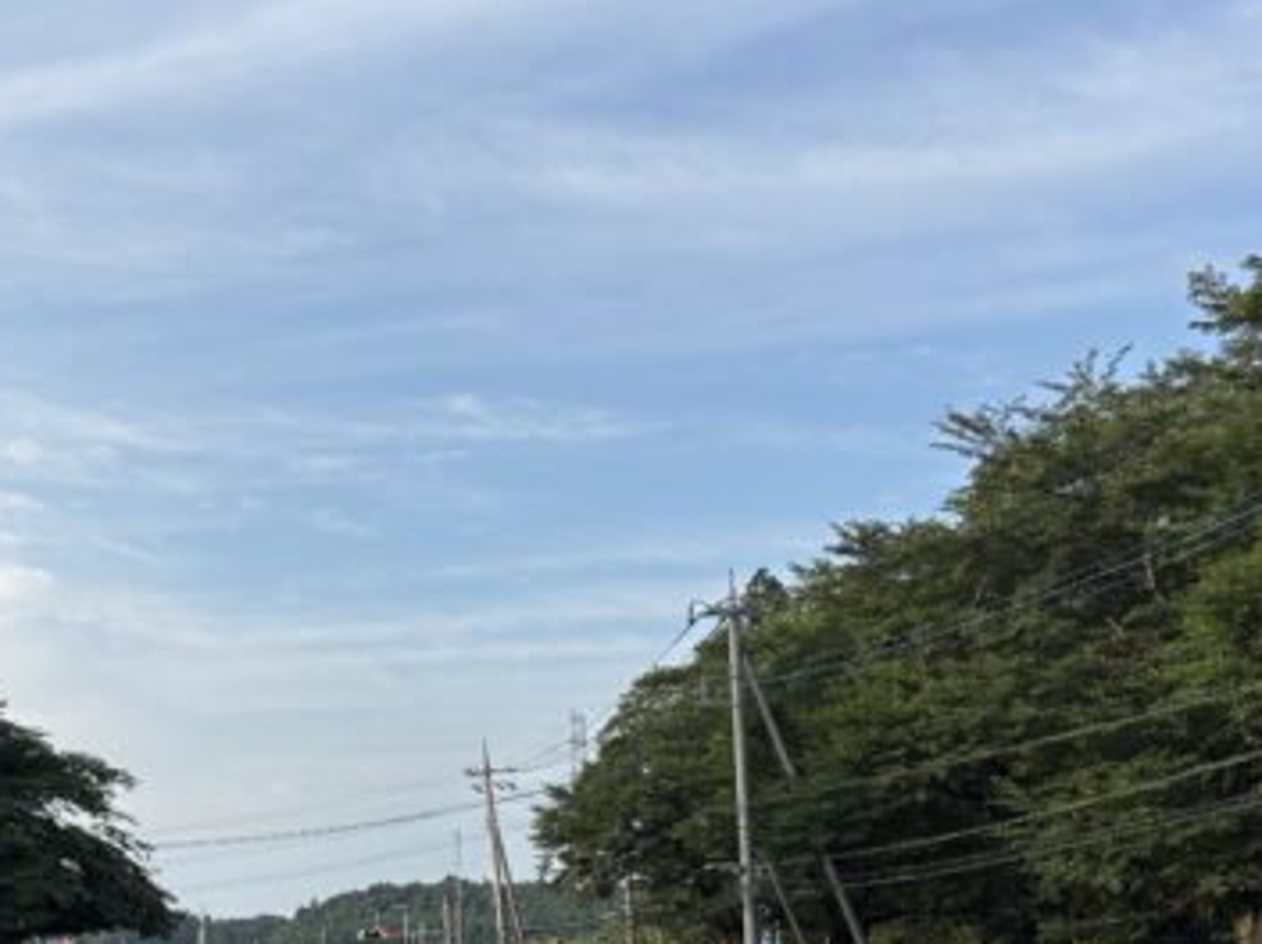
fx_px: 2149
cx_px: 186
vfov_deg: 24.0
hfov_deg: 31.5
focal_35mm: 59
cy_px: 865
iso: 50
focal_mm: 5.96
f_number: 1.6
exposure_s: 1/1248
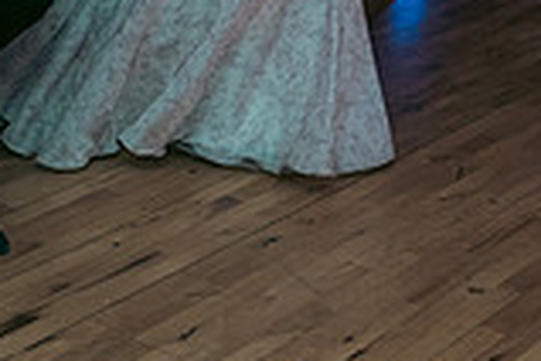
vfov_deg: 11.4
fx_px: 1698
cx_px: 235
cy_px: -237
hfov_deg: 18.1
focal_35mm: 113
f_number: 3.5
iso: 2500
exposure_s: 1/160
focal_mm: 31
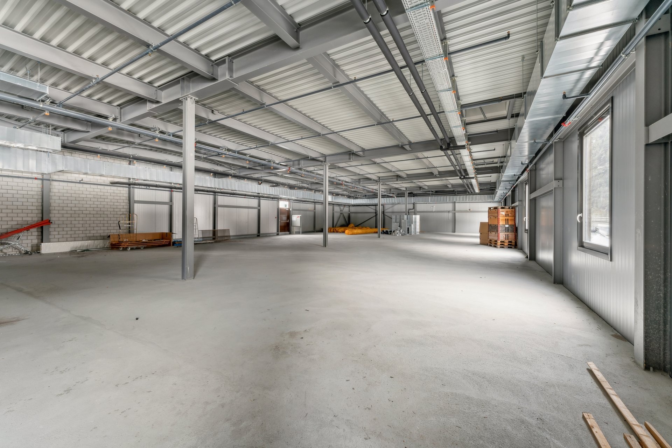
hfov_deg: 104.3
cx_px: 336
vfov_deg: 81.2
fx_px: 261
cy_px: 224
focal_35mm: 14
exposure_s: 1.6
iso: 200
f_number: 11
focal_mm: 14
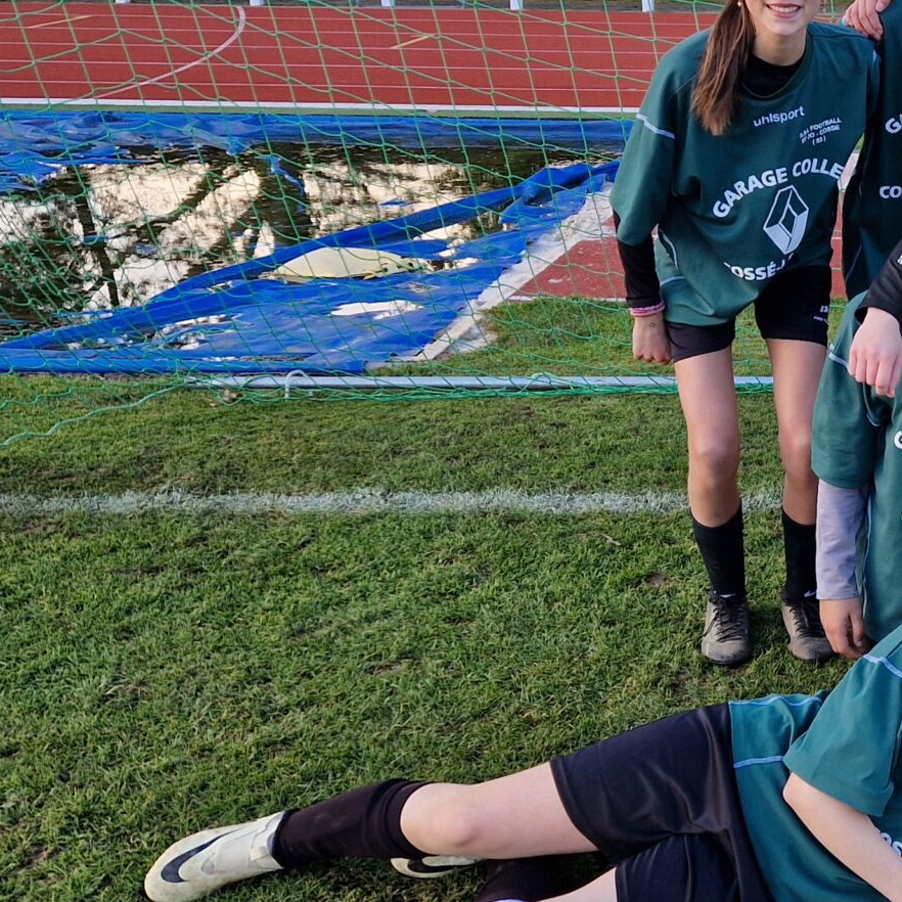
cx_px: 1092
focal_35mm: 59
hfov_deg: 25.9
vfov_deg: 29.1
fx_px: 1739
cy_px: 420
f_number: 1.8
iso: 50
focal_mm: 5.4
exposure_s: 1/282
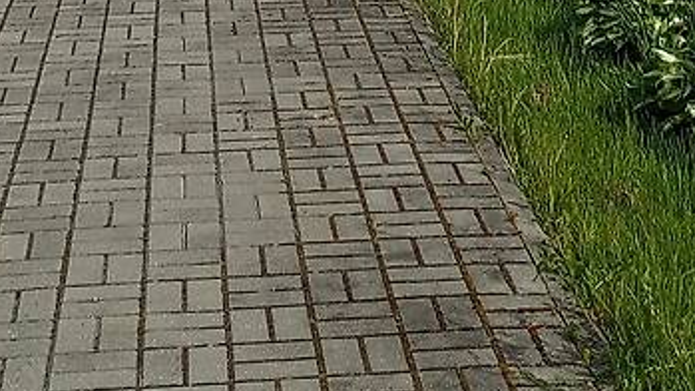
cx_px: 394
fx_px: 1934
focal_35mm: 105
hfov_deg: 20.4
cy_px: -730
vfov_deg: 9.4
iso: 113
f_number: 1.8
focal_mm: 4.69
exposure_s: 1/6944
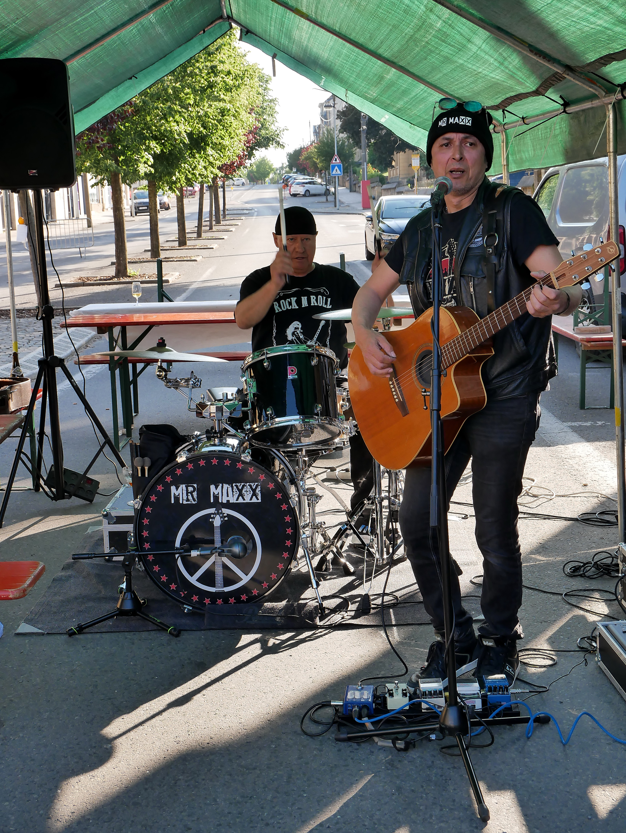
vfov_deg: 38.2
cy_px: 416
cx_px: 313
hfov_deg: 29.1
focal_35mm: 50
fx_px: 1205
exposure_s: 1/125
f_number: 8
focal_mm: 25
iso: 320
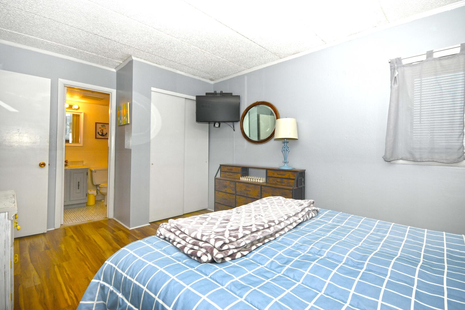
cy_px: 155
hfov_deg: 93.3
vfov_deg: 70.4
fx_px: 219
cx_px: 232
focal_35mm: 17
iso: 160
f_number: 7.1
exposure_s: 1/125
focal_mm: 11.5
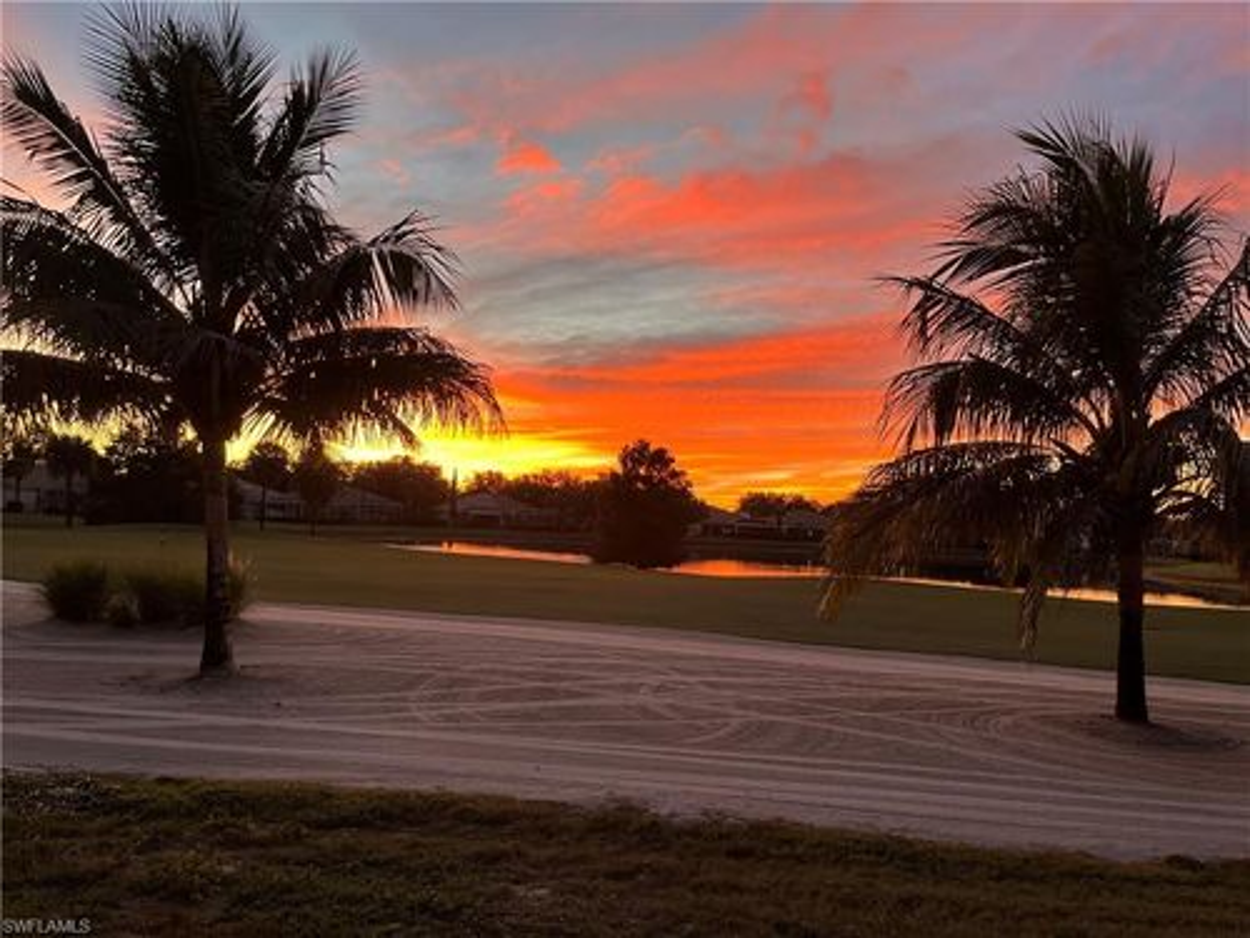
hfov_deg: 67.3
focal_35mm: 26
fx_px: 939
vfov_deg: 53.1
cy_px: 469
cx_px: 625
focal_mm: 5.1
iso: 125
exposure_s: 1/115
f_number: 1.6
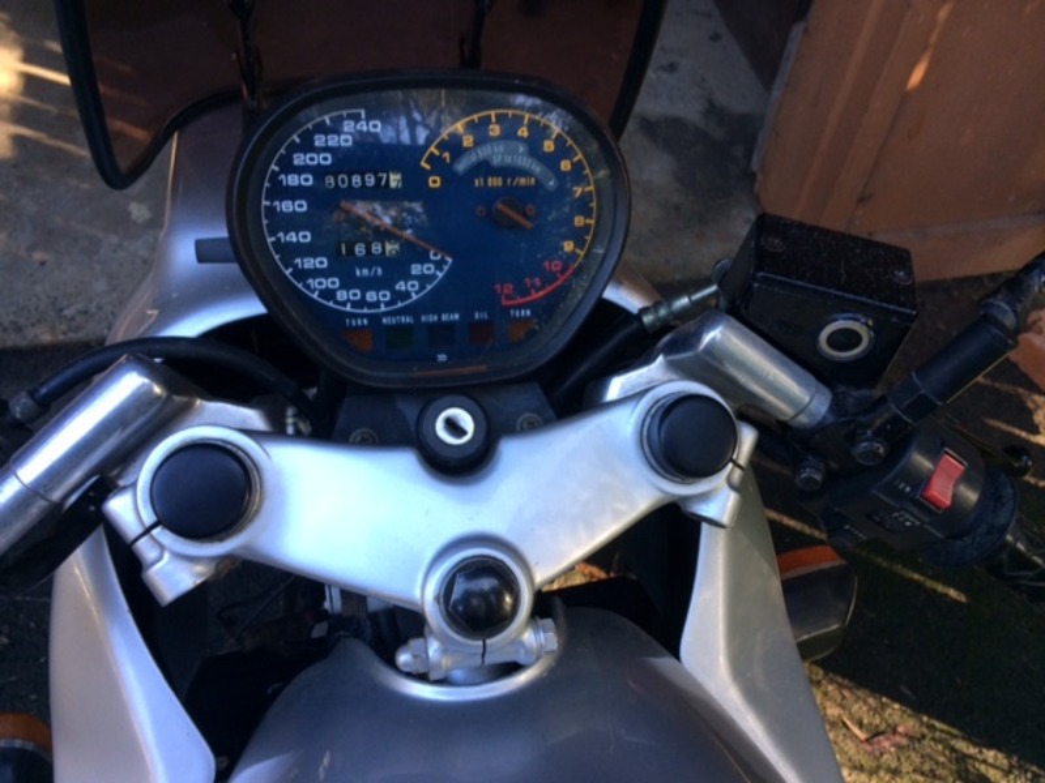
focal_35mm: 29
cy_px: 392
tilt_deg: -51.6
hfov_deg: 61.7
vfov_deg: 48.2
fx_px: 875
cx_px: 522
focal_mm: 4.15
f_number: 2.2
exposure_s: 1/50
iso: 50
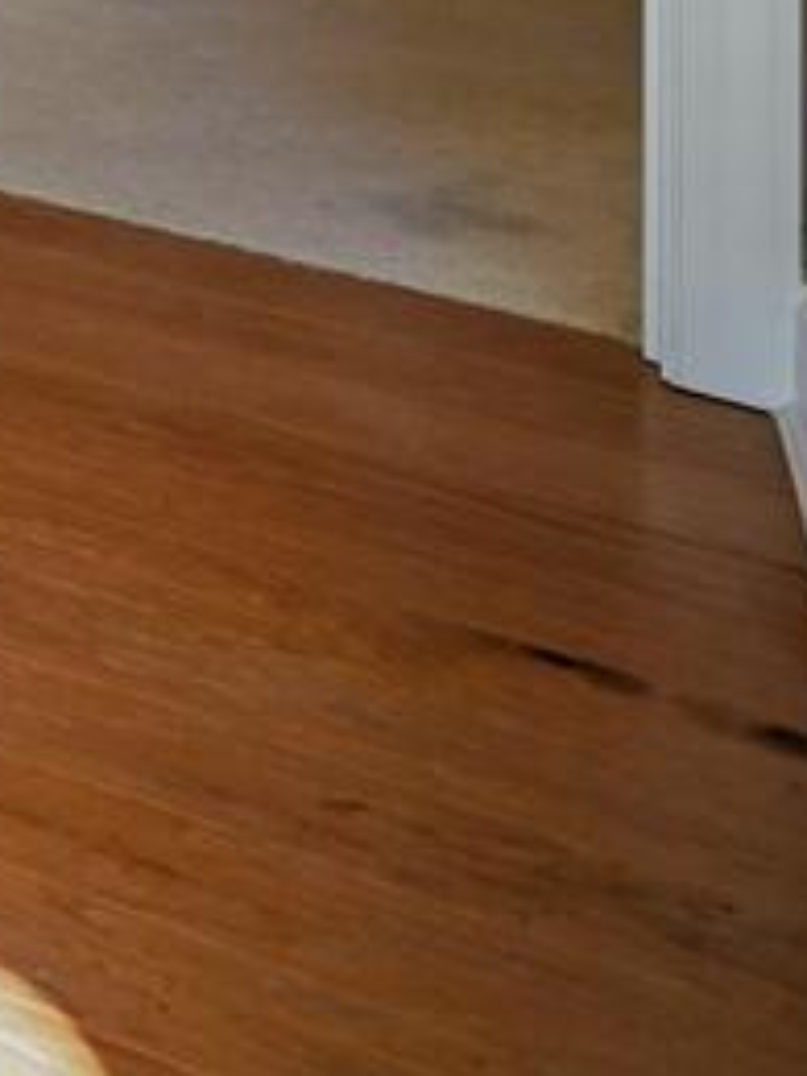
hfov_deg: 9.5
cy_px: -840
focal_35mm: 80
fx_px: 2487
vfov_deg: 18.9
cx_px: -2049
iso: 100
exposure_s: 1/40
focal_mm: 10
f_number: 3.2
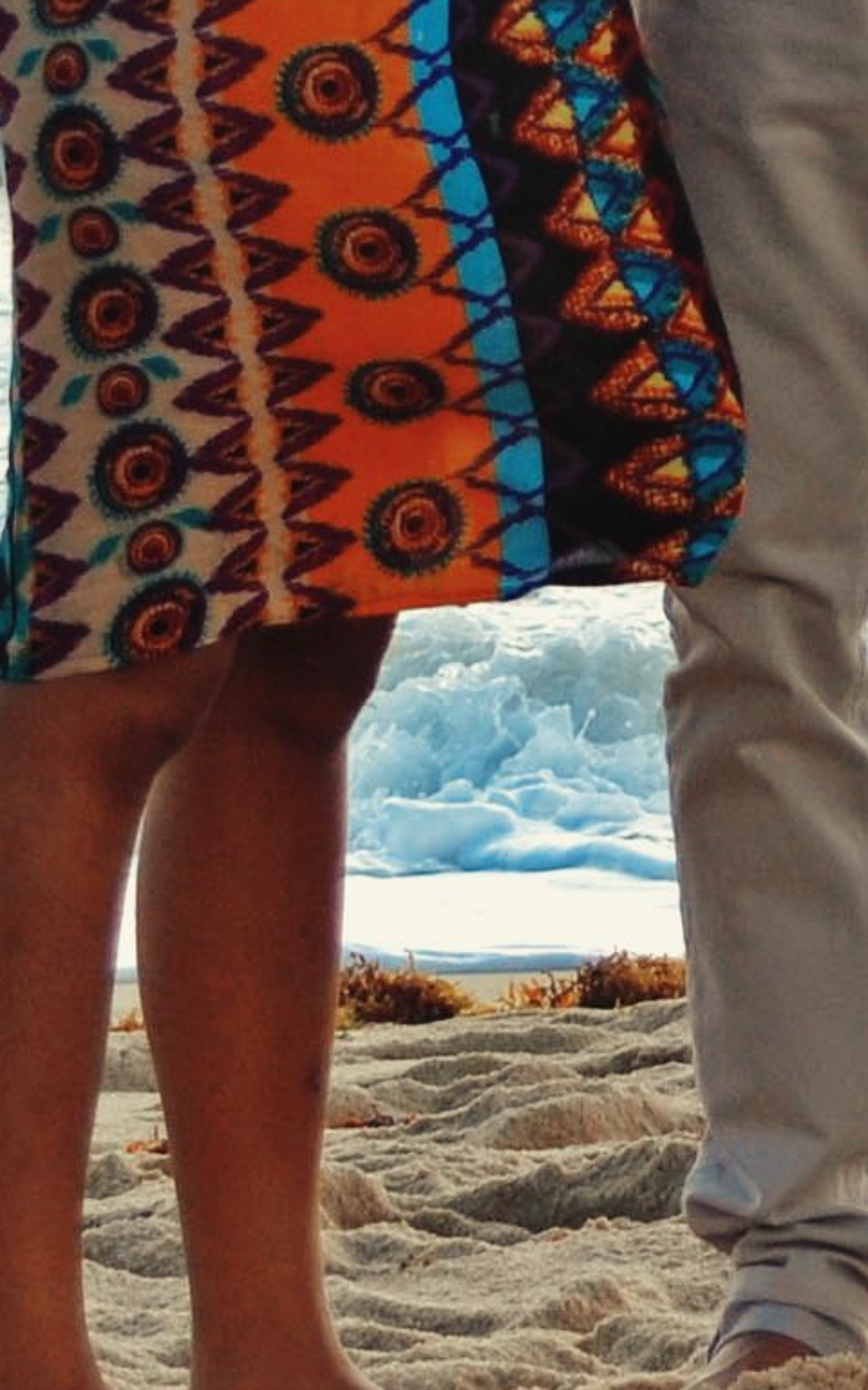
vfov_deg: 7.5
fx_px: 10409
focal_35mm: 275
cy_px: -684
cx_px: 1217
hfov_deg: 4.7
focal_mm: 30
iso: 200
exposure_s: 1/800
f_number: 4.5
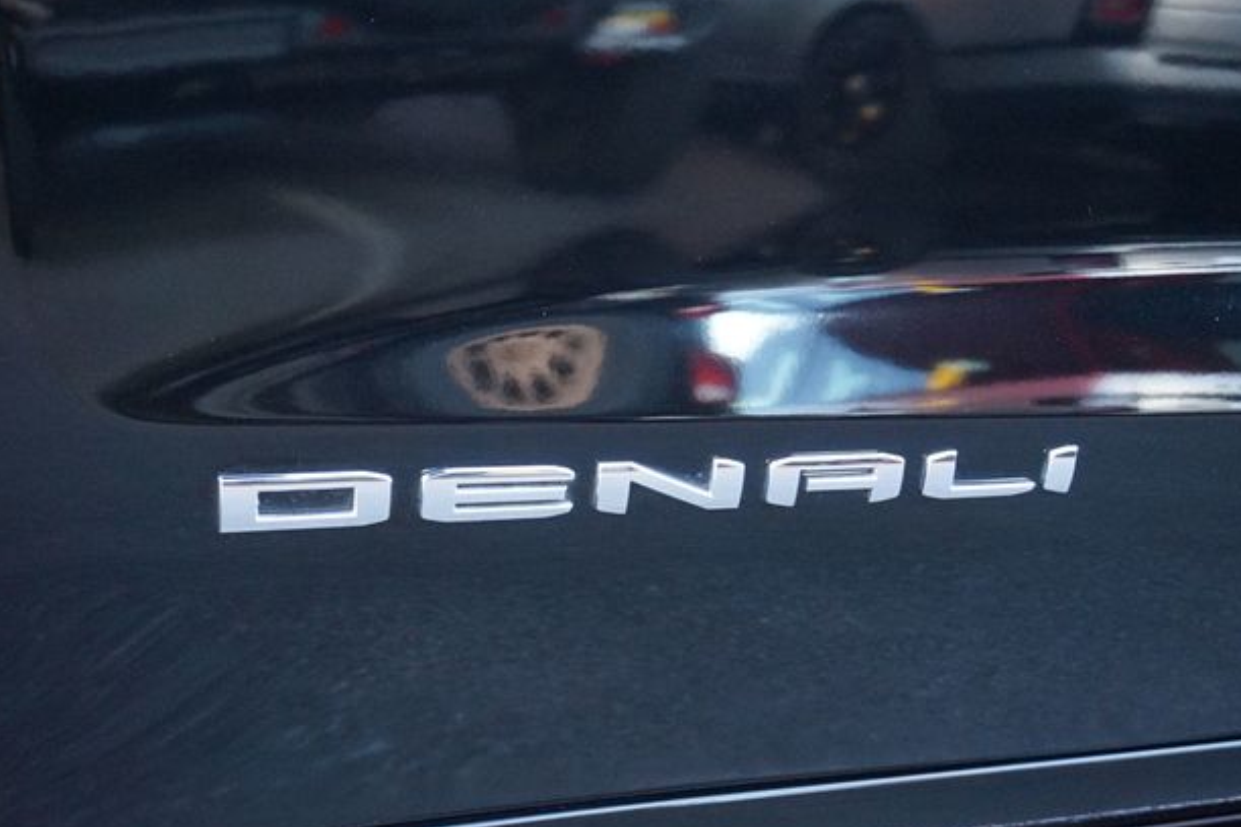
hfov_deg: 44.5
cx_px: 634
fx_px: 1516
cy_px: 410
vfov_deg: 30.5
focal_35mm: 44
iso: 3200
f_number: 4.5
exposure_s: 1/125
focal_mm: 28
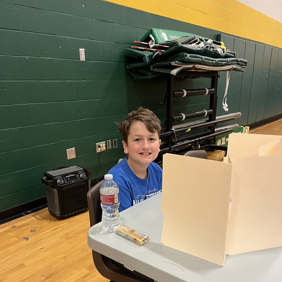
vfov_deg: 51.8
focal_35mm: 31
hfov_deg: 52.5
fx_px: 286
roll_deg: +1.5
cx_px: 142
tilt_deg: -20.2
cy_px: 181
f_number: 1.6
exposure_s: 1/60
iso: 250
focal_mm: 5.1
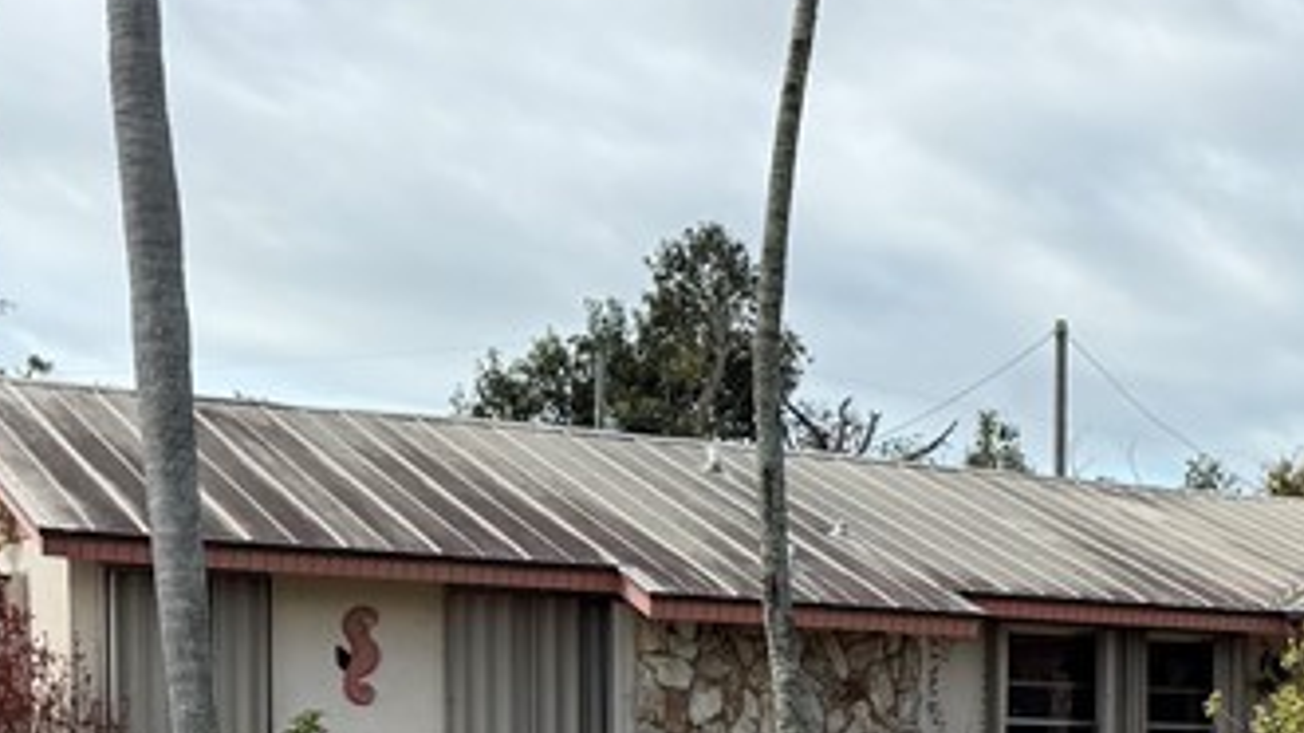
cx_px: 1580
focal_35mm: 81
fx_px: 2800
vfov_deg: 14.3
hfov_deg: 23.8
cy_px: 946
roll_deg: -0.8
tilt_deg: -3.6
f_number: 1.78
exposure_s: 1/3953
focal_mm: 6.76
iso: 80
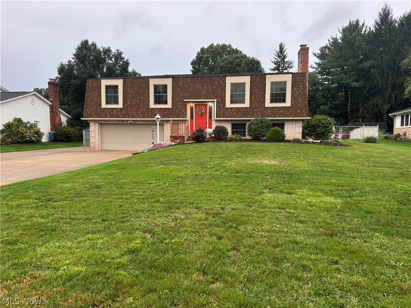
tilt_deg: -3.5
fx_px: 285
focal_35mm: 24
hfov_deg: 71.6
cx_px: 206
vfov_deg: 56.8
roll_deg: -0.8
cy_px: 154
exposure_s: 1/121
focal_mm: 6.86
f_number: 1.78
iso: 125
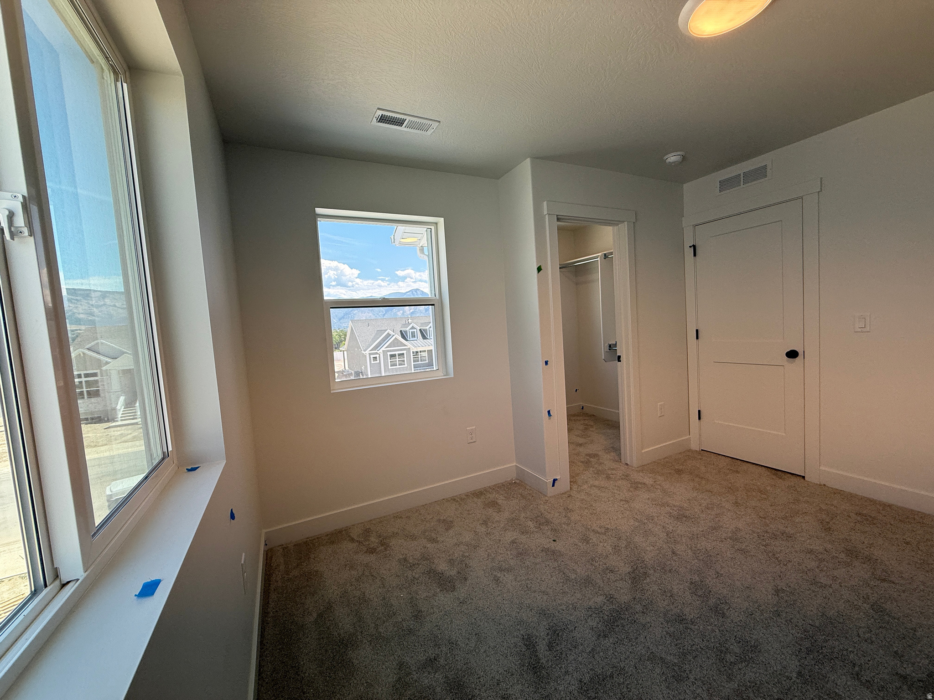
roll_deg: +4.3
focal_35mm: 14
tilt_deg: -3.4
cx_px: 467
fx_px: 378
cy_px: 350
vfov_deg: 85.7
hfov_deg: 102.1
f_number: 2.2
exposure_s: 1/315
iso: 64
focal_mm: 2.22
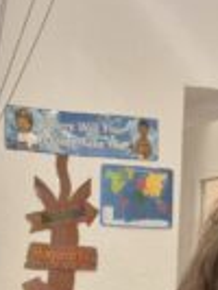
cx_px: 11
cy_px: 575
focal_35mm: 115
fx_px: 964
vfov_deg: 14.3
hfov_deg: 12.8
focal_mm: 5.4
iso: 64
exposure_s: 1/100
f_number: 1.8
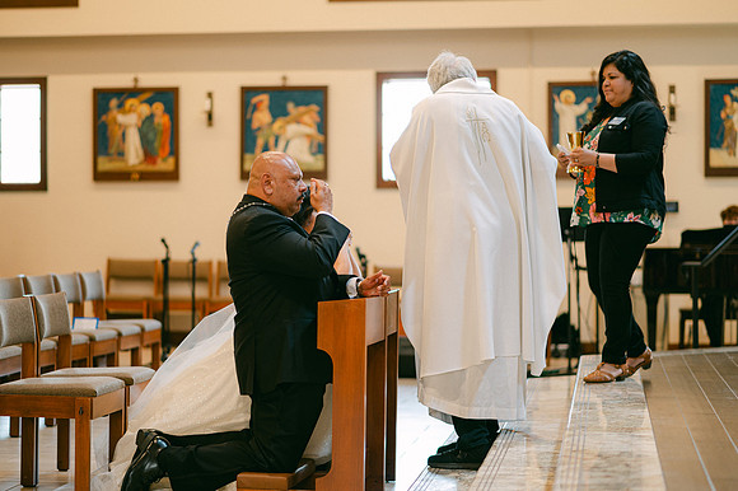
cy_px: 246
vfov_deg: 16.1
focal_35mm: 85
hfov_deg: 23.9
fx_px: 1741
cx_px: 369
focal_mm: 85
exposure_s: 1/125
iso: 320
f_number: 1.8
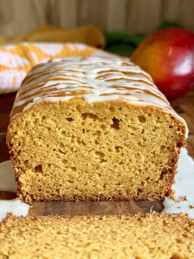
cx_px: 97
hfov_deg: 30.3
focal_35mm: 48
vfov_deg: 39.7
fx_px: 359
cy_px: 130
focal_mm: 6.8
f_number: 1.8
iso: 100
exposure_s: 1/84
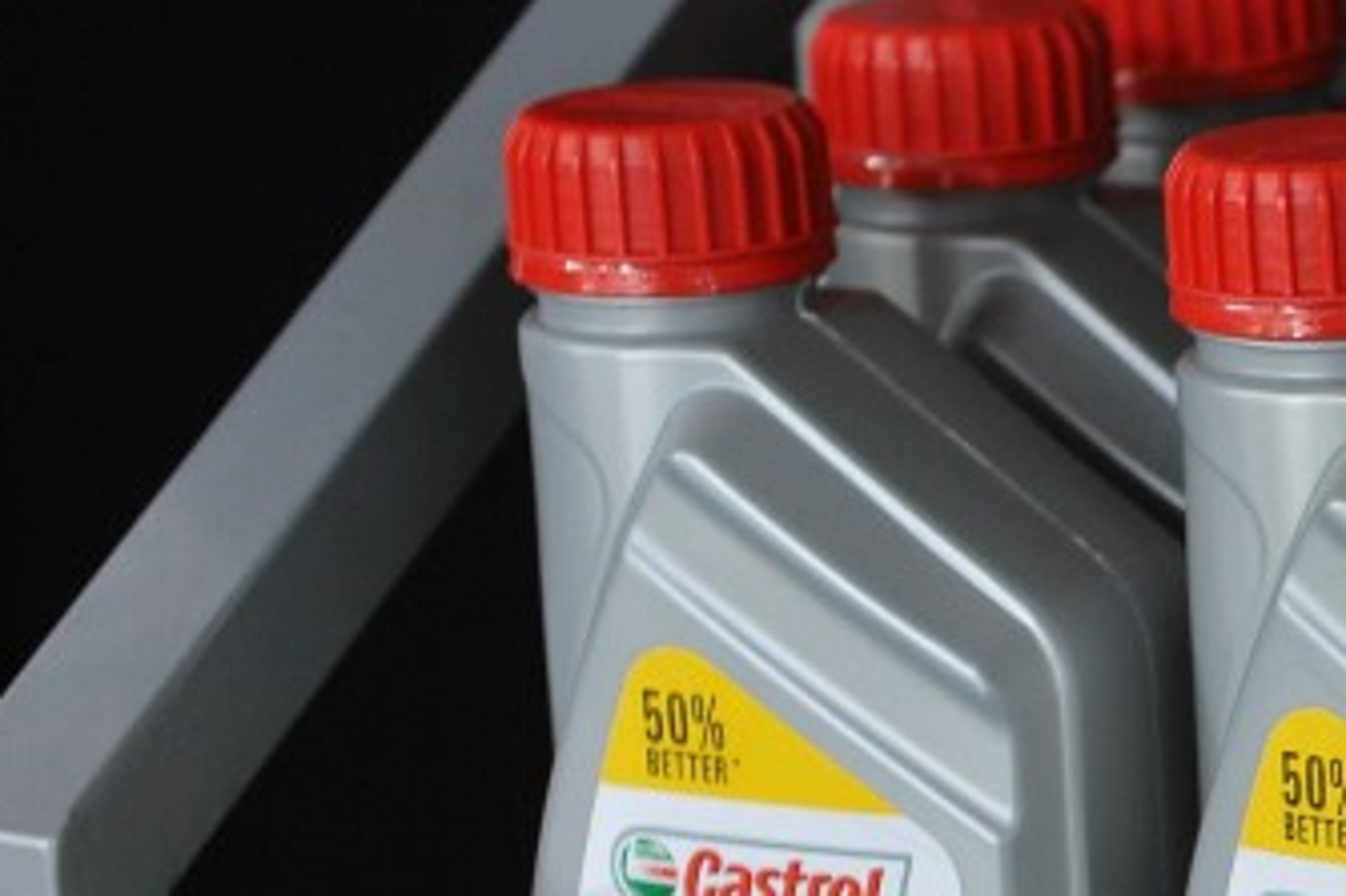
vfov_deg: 6.4
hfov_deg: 9.4
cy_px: 1043
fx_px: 7997
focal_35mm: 214
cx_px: 1933
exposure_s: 1/60
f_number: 4
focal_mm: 70
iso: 2500
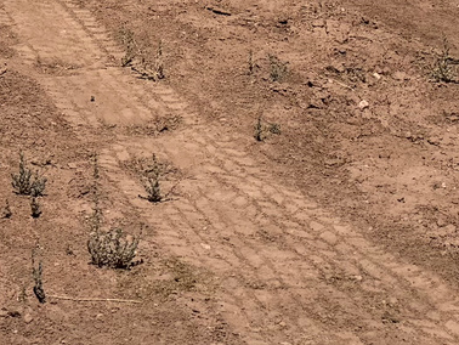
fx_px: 1725
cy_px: -379
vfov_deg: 10.4
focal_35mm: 130
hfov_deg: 15.0
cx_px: 74
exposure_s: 1/9009
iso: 80
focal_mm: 6.76
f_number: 1.78
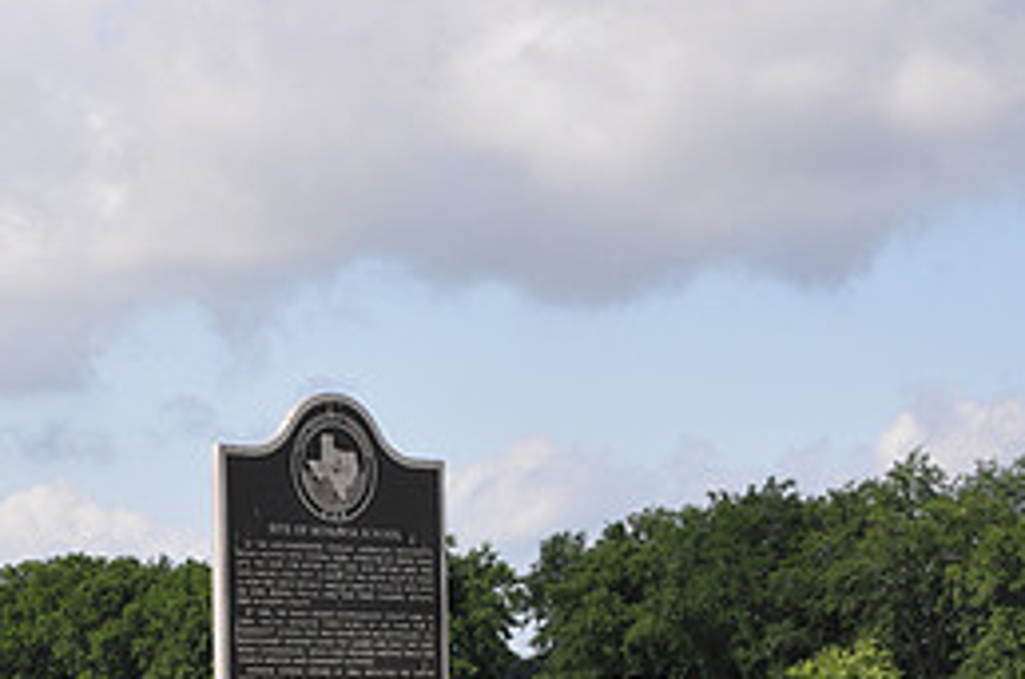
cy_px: 657
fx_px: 3638
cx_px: 389
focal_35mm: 128
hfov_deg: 16.0
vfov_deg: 10.6
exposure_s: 1/100
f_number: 10
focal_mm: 38
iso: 200
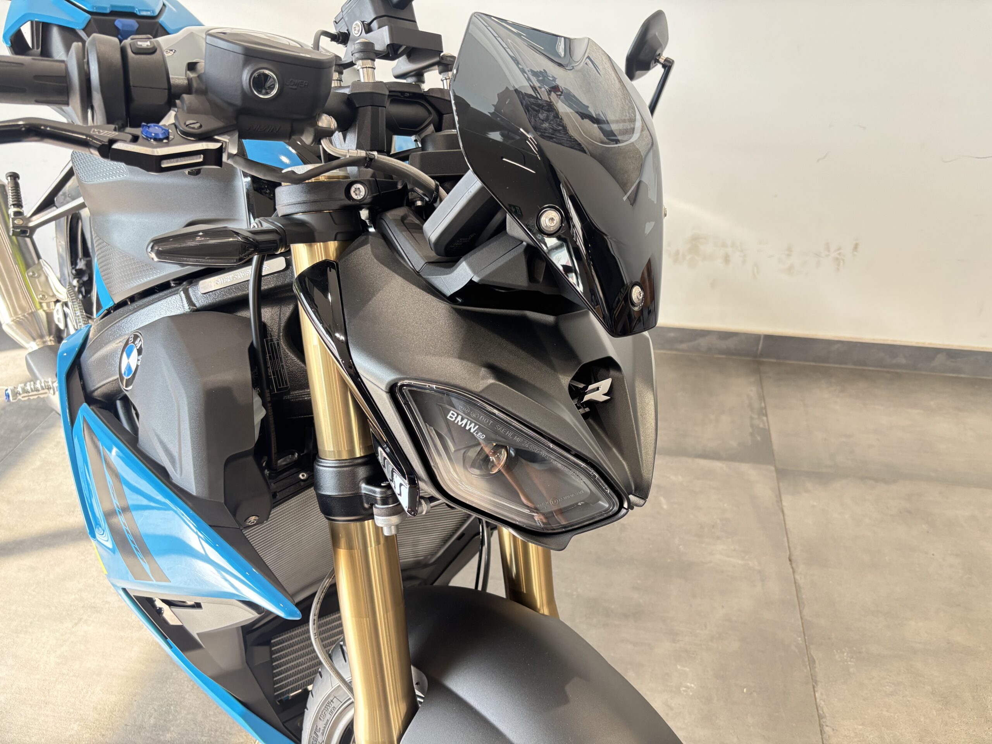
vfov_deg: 53.1
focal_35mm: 26
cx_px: 496
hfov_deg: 67.3
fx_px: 745
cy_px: 372
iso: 125
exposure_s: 1/96
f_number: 1.6
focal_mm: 5.96
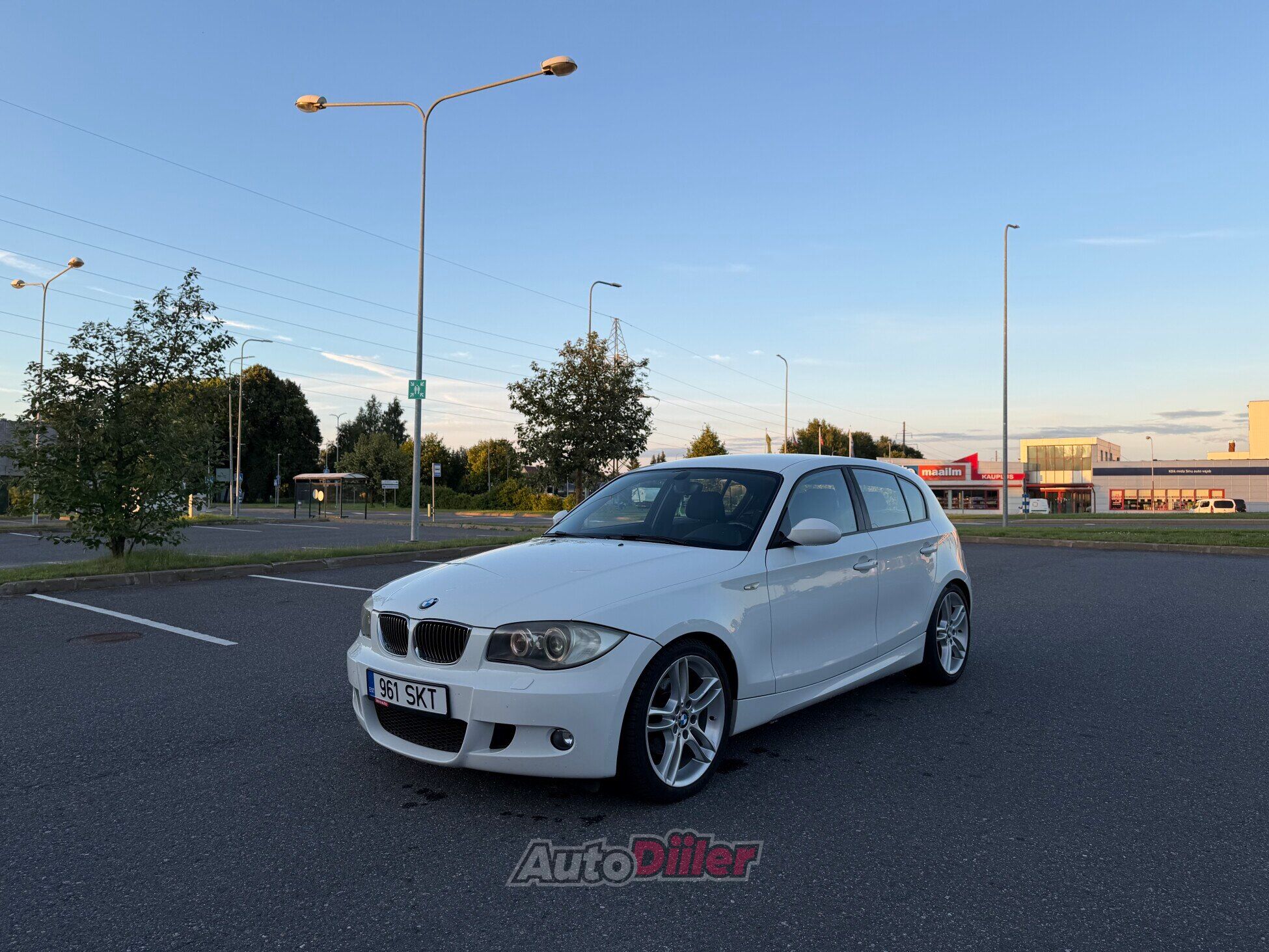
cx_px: 634
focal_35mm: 24
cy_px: 476
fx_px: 880
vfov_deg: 56.8
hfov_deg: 71.6
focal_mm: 6.76
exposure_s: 1/822
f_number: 1.78
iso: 80
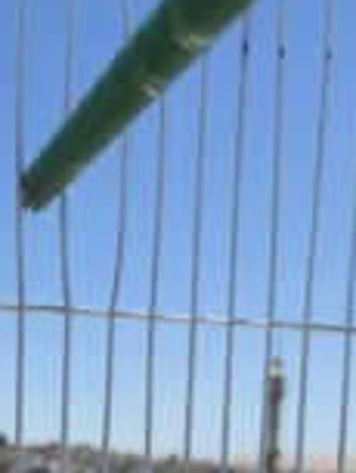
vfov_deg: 25.0
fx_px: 931
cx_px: -15
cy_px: 603
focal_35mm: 68
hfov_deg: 20.8
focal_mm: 4.25
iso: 32
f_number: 1.8
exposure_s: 1/5025
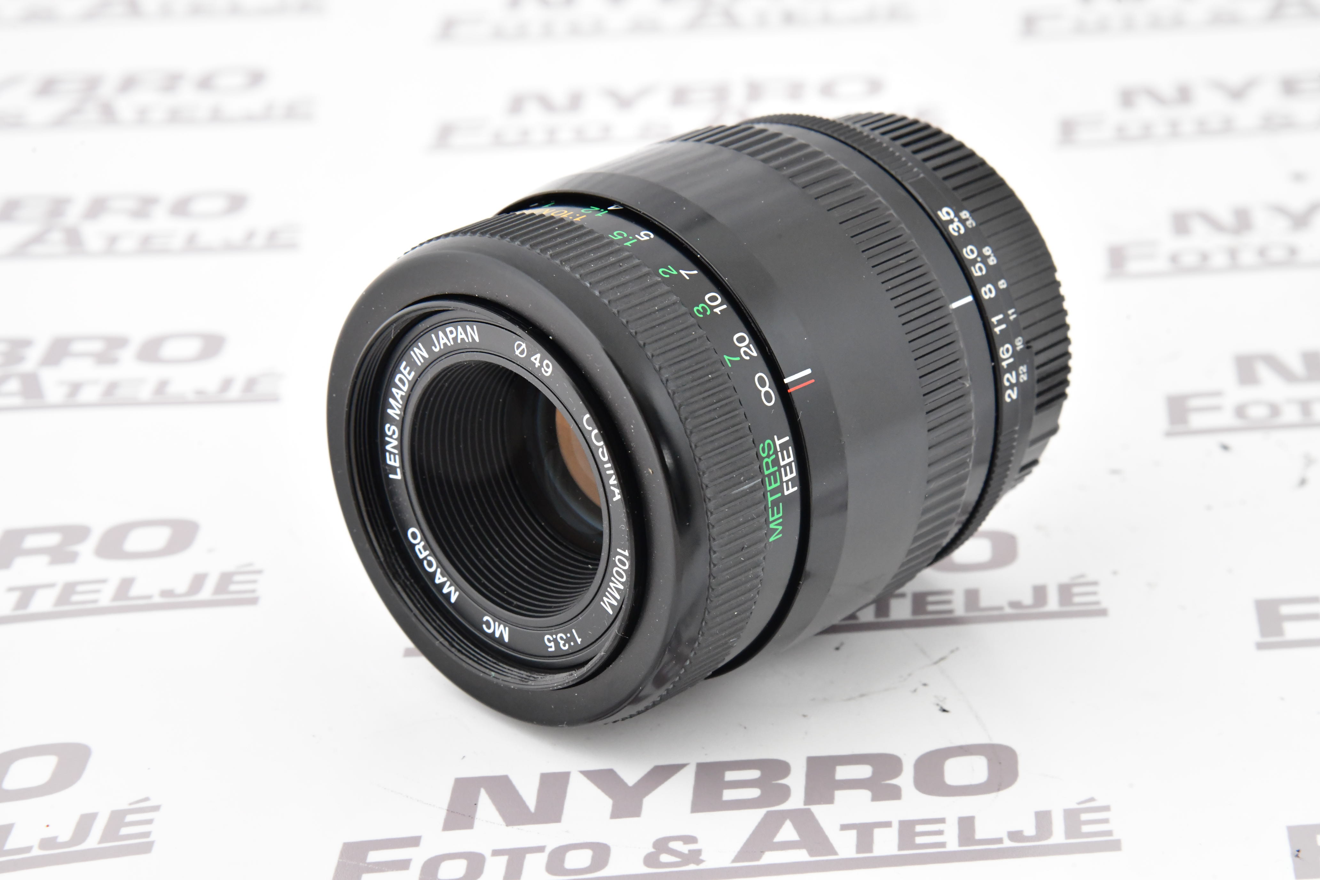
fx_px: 4400
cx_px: 660
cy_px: 440
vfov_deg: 11.4
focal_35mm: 120
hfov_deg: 17.1
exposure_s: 1/100
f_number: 16
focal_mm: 120
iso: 3200
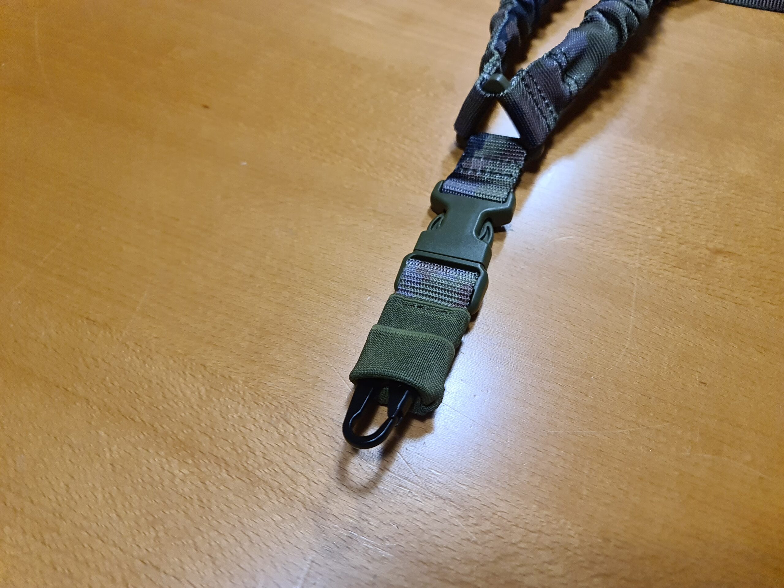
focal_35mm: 25
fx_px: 566
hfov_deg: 69.4
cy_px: 294
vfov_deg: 54.9
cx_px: 392
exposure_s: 1/100
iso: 320
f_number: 1.8
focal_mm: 7
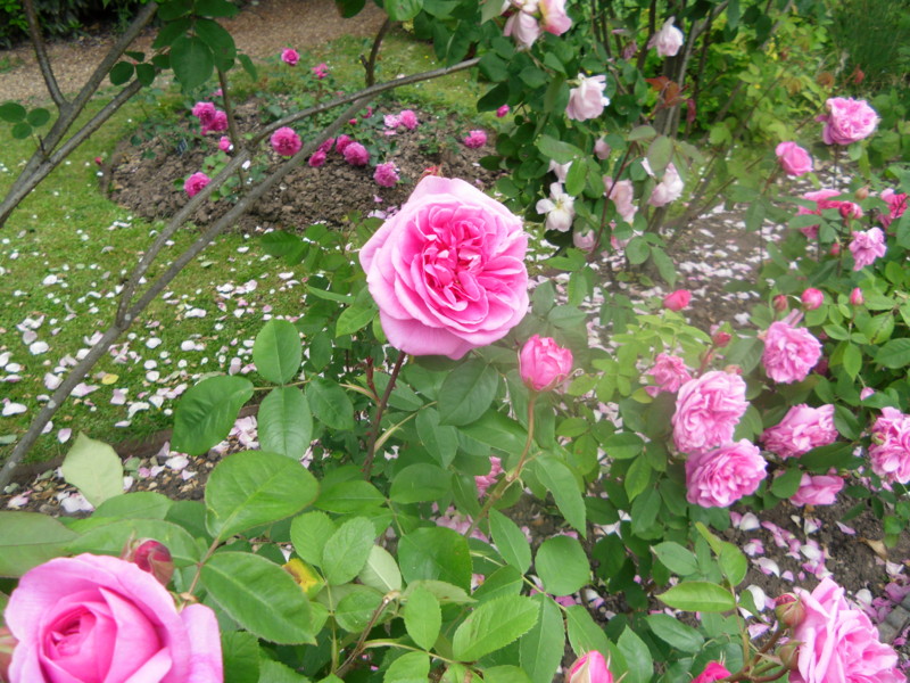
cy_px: 342
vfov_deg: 51.4
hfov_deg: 65.3
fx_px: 710
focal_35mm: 27
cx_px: 455
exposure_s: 1/80
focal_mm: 4.9
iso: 100
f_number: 3.2
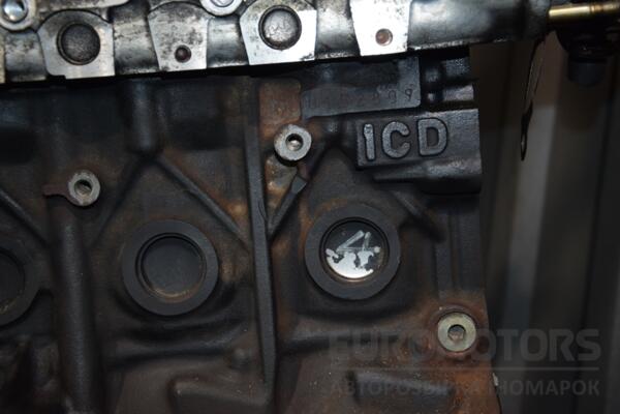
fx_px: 1162
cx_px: 310
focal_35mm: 68
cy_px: 207
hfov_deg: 29.9
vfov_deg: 20.2
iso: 800
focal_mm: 45
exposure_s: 1/60
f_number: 4.8
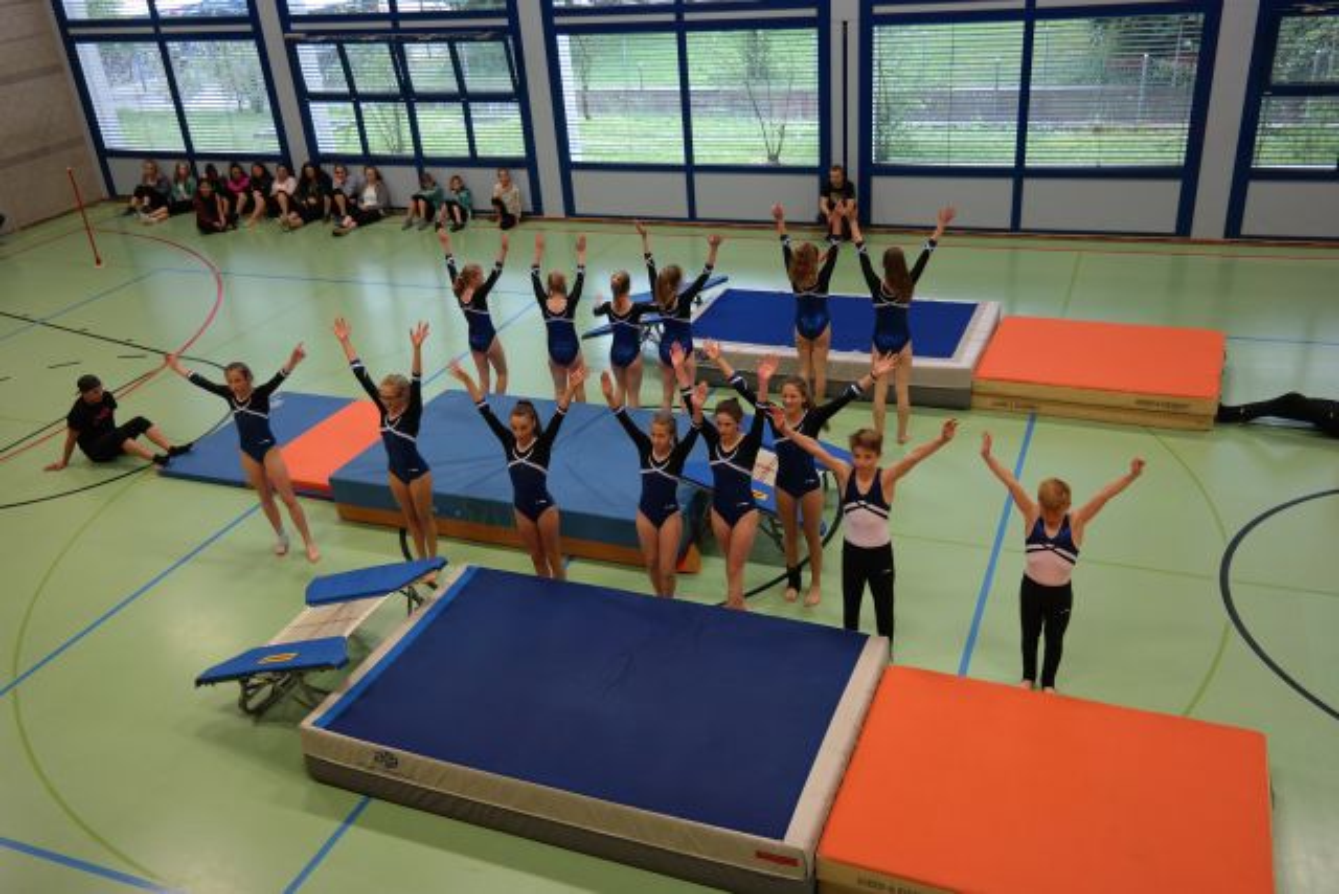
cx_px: 670
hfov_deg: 63.6
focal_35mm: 29
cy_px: 447
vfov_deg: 45.0
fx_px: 1079
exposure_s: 1/40
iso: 400
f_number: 3.5
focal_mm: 19
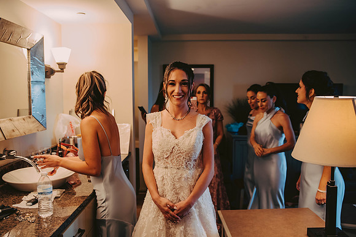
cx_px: 178
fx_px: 321
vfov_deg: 40.6
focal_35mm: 32
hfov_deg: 58.0
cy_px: 118
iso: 800
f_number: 2.8
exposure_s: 1/125
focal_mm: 31
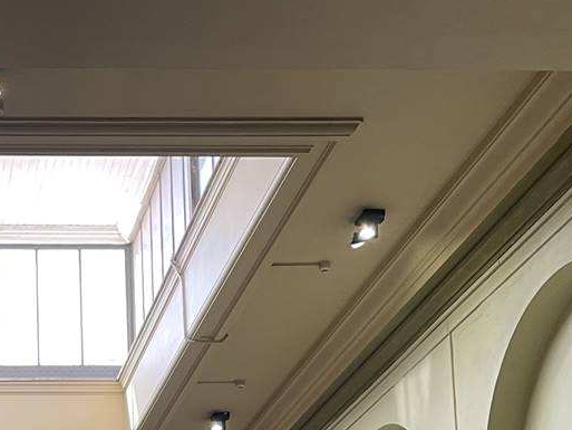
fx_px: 1289
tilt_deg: +7.4
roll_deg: +0.4
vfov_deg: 17.0
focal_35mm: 78
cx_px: -48
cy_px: 662
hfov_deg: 23.6
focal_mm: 5.1
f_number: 1.6
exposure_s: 1/50
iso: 100
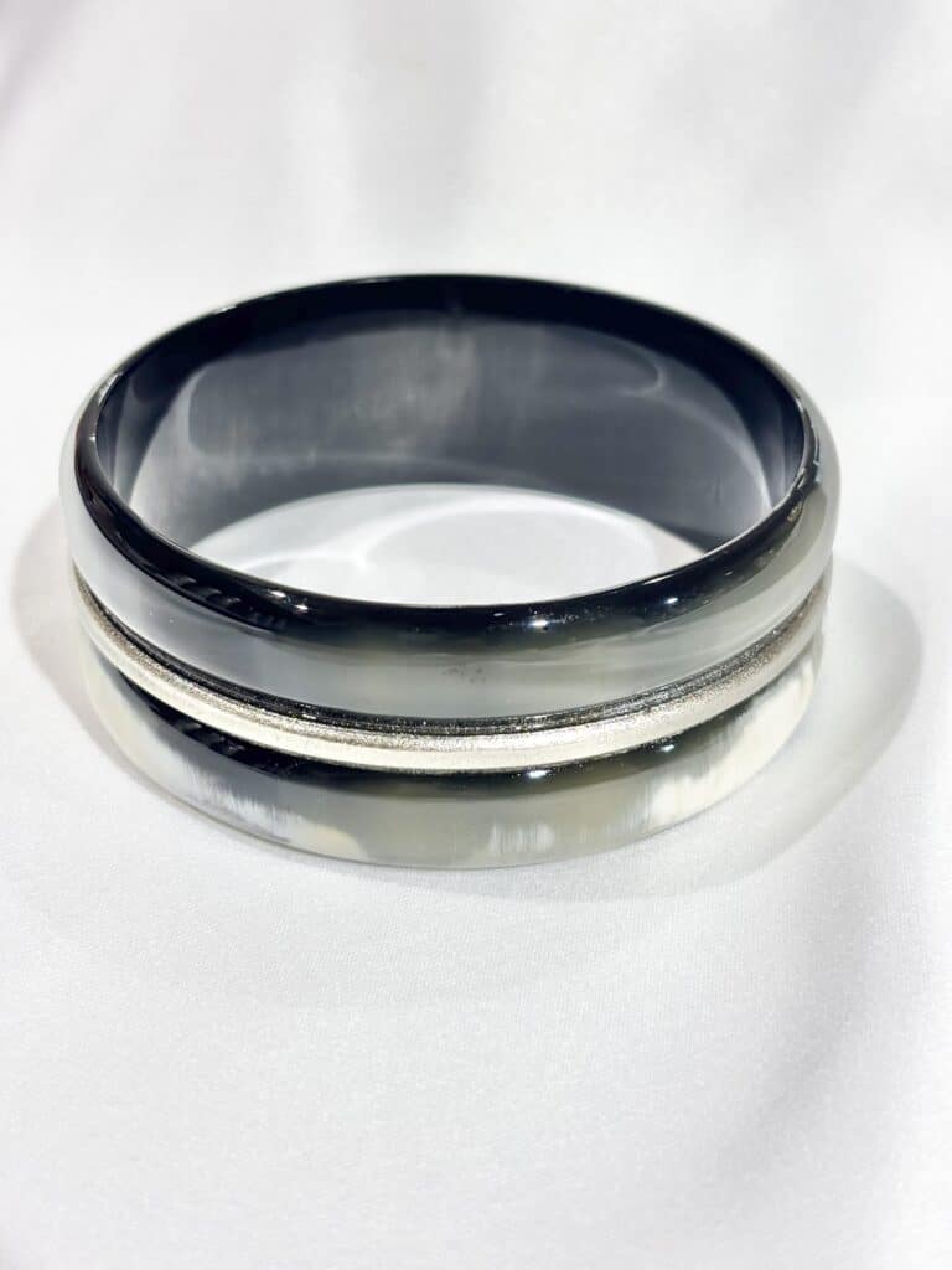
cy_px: 635
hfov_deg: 28.0
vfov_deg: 36.8
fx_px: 1907
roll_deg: +1.8
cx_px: 476
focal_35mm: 52
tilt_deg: -27.4
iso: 32
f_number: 1.6
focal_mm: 5.96
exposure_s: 1/140
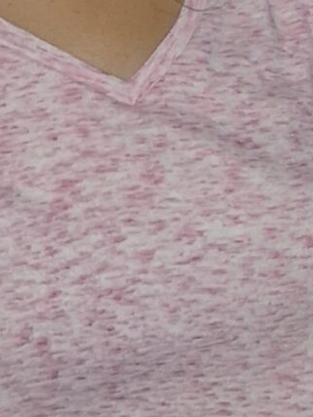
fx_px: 1882
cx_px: 179
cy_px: -463
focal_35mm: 156
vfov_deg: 11.3
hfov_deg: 9.5
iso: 25
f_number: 1.8
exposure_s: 1/17
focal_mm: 3.98
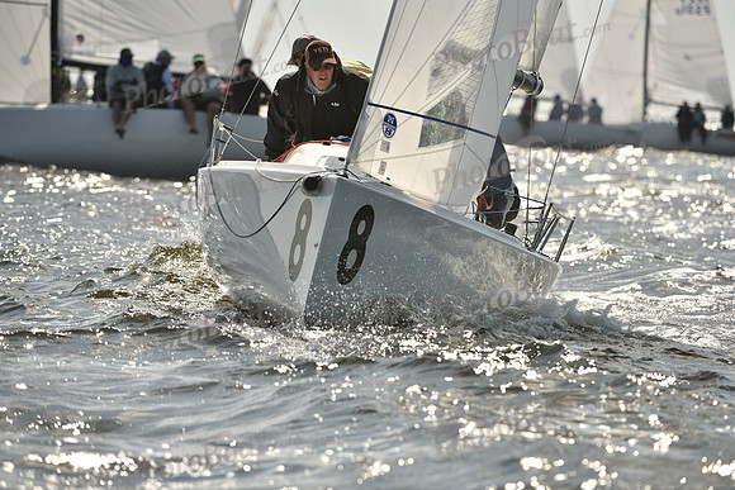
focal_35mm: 310
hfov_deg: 6.6
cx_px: 368
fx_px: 6330
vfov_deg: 4.4
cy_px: 245
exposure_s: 1/2000
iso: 250
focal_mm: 310
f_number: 6.3
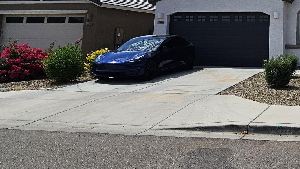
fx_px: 326
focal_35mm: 41
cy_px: -18
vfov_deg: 26.7
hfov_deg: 42.6
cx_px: 301
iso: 50
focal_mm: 2.2
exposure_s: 1/4807
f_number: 2.2
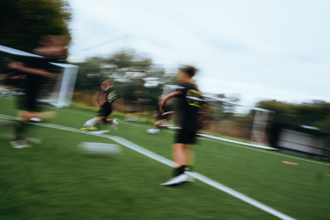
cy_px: 110
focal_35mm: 44
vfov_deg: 30.5
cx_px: 165
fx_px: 403
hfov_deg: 44.5
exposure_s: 1/10
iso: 200
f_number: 22
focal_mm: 44
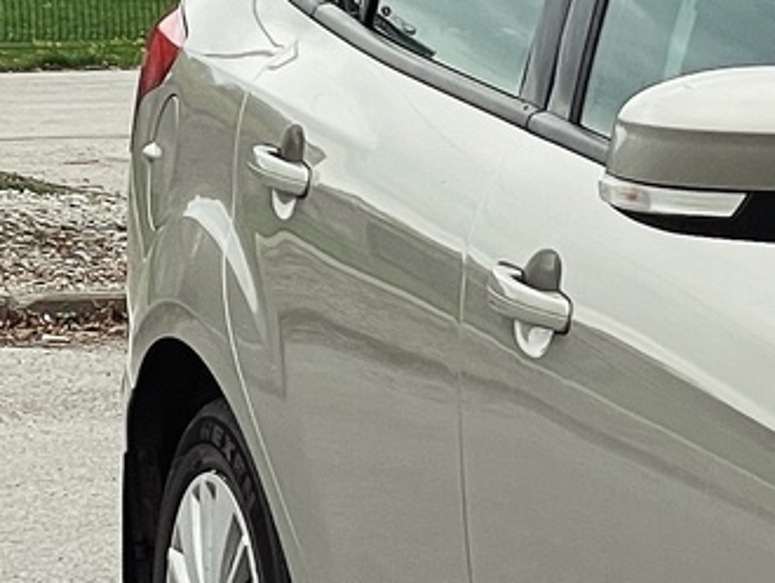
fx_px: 5646
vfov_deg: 5.9
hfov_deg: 7.5
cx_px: 1623
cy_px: 473
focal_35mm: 252
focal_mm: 6
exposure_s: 1/198
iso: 25
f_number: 2
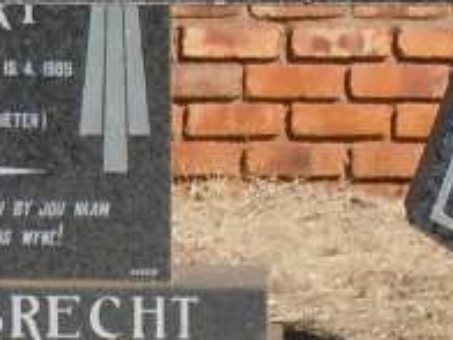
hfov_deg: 5.5
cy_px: 571
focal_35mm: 362
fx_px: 4737
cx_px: 261
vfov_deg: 4.1
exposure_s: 1/400
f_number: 8
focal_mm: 10.6
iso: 200
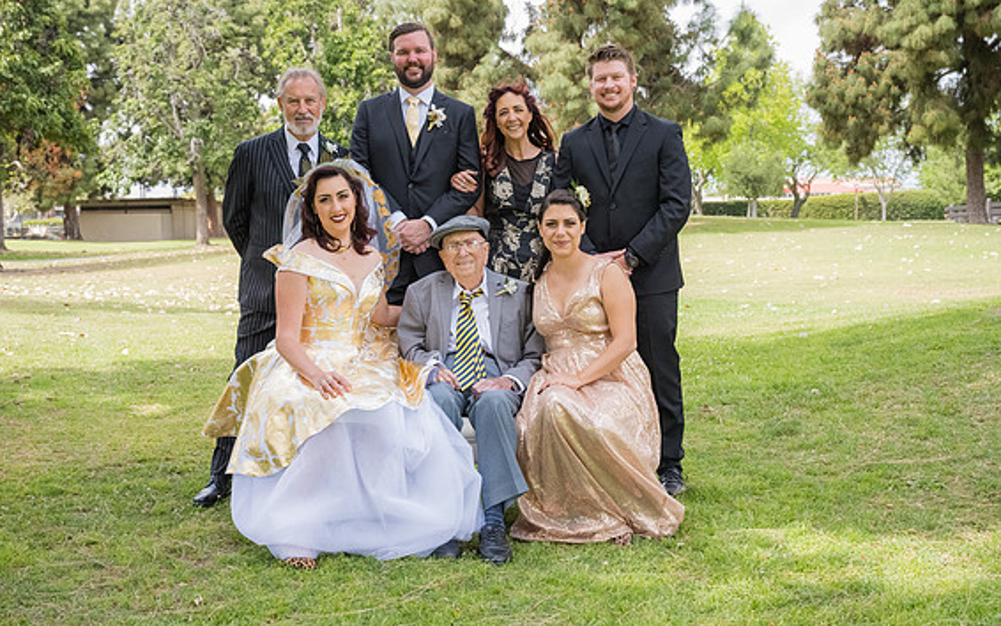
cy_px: 293
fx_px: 1282
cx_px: 493
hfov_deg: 42.6
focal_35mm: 47
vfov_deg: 27.4
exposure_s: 1/1000
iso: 1250
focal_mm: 45
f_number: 6.3
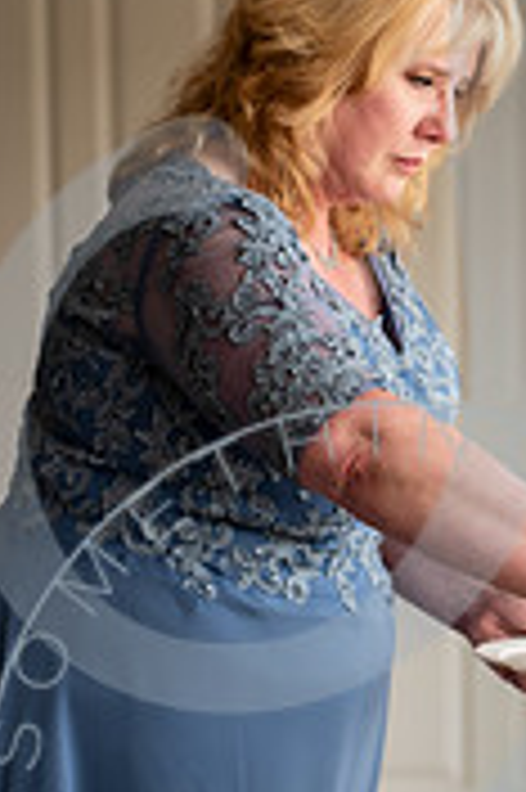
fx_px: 3931
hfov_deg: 7.6
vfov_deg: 11.5
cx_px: 598
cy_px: 477
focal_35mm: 179
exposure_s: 1/160
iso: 100
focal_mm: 70
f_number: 2.8
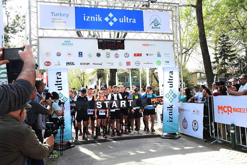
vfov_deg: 38.9
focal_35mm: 34
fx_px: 233
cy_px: 82
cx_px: 124
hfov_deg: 55.8
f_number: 7.1
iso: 500
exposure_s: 1/200
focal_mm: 23
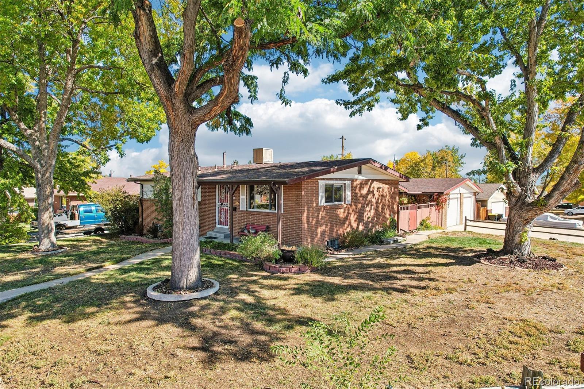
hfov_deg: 78.6
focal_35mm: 22
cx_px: 292
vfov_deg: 57.2
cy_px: 194
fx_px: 357
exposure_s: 1/800
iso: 100
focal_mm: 8.4
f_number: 2.8
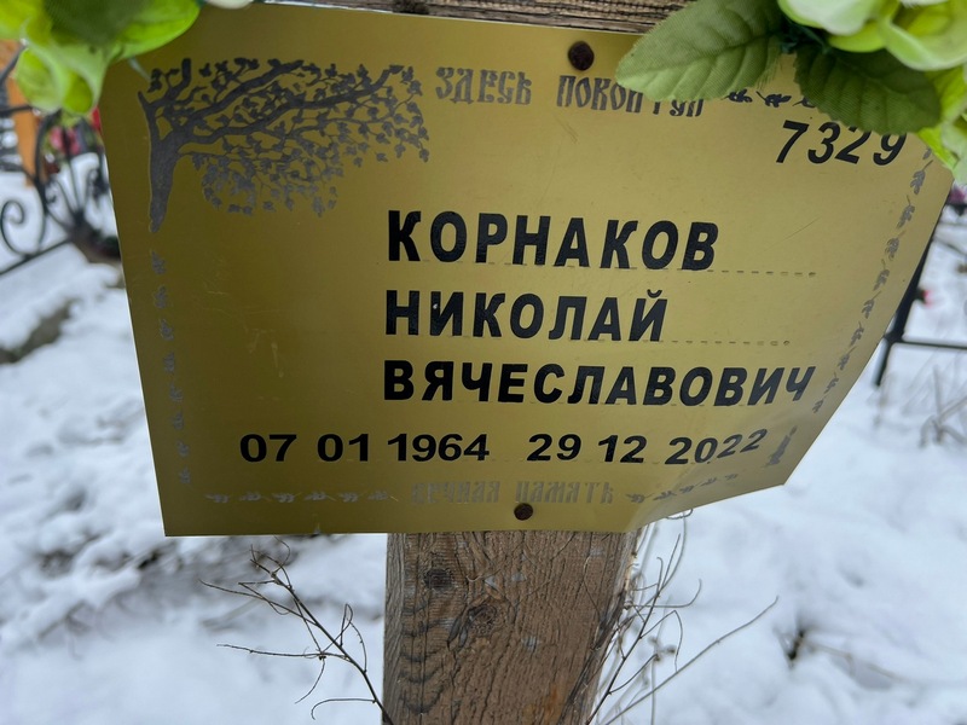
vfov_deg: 53.1
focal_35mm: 26
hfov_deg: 67.3
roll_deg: -4.4
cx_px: 484
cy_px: 362
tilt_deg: -23.2
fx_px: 726
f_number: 1.5
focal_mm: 5.7
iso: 50
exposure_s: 1/398
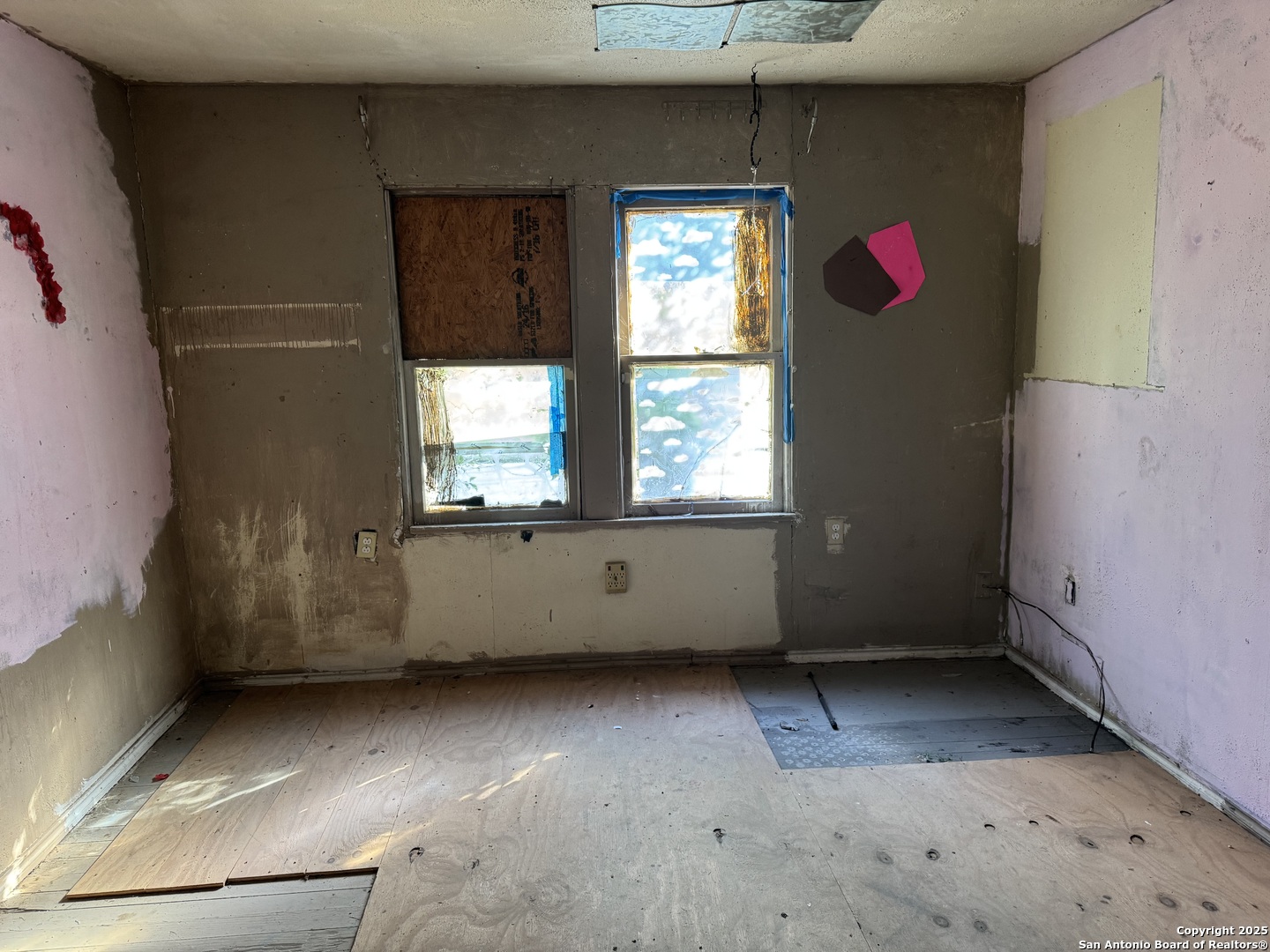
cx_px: 635
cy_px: 476
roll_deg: +1.7
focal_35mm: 24
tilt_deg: -10.3
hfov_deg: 71.6
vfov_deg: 56.8
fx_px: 881
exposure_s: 1/72
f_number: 1.78
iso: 200
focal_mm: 6.76
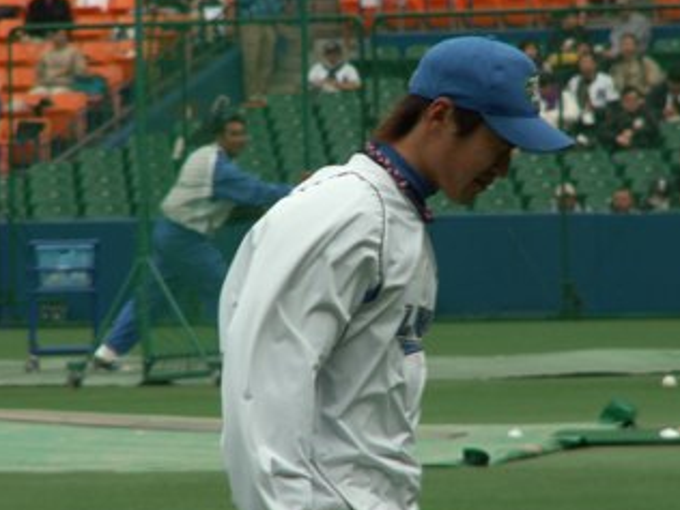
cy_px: 314
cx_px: 387
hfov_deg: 3.7
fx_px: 10451
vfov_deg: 2.8
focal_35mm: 532
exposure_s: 1/250
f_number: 4.5
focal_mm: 69.45
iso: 50
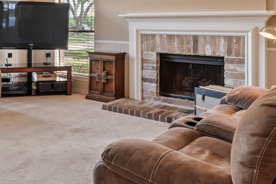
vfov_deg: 29.4
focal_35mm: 44
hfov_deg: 43.3
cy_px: 24
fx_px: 337
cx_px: 73
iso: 125
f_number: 6.3
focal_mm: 15
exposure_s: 1/2
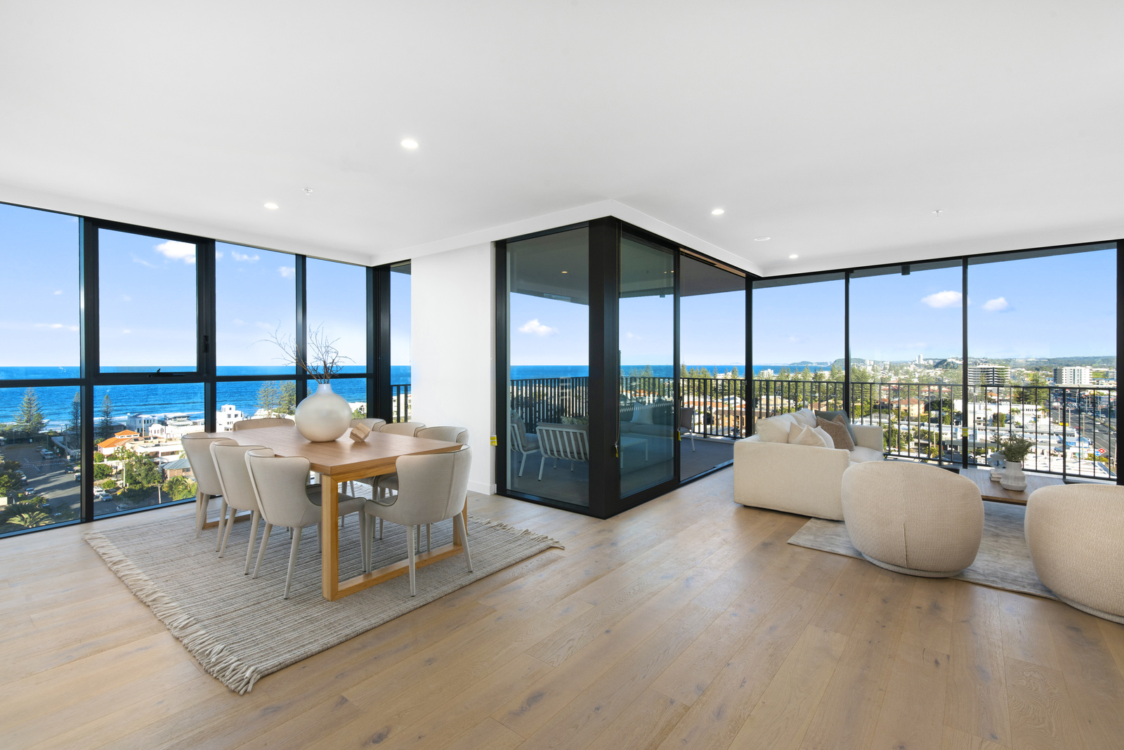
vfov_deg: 73.8
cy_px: 375
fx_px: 500
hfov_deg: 96.7
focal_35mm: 16
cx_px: 562
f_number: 11
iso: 500
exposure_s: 1/50
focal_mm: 16
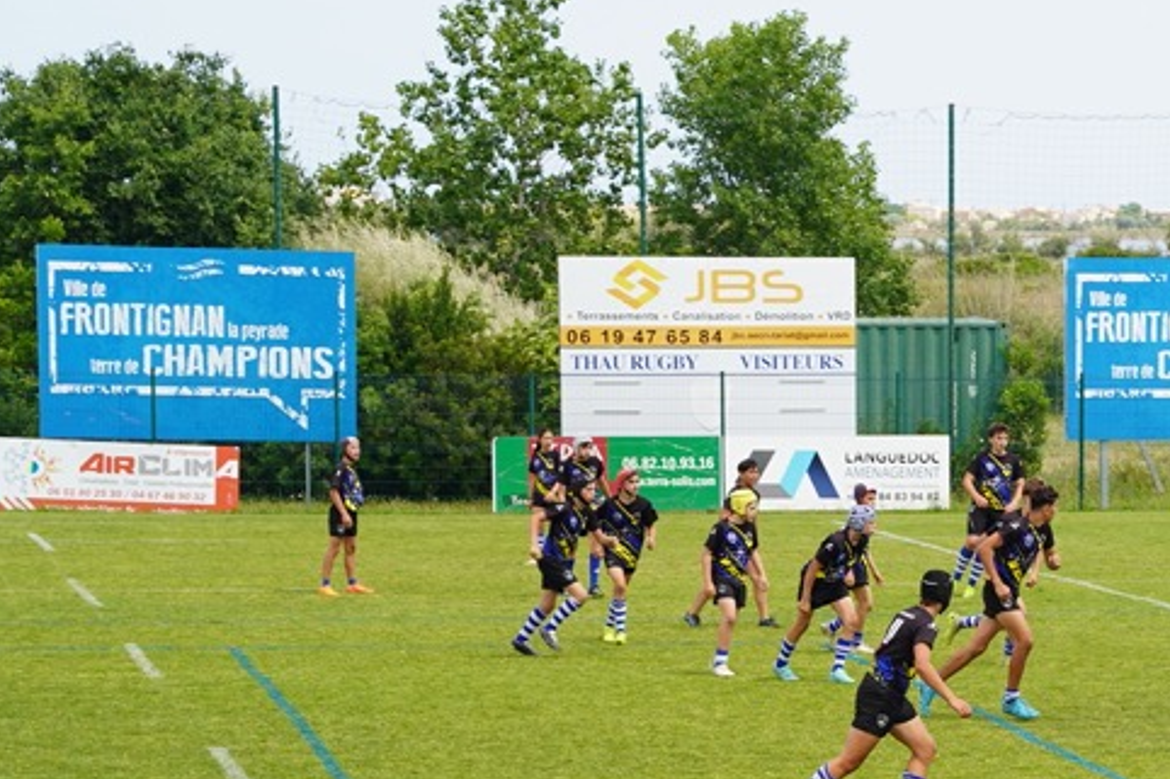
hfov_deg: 11.4
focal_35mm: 179
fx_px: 5817
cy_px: 812
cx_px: 1180
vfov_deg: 7.6
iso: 100
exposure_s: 1/400
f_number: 5
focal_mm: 67.4
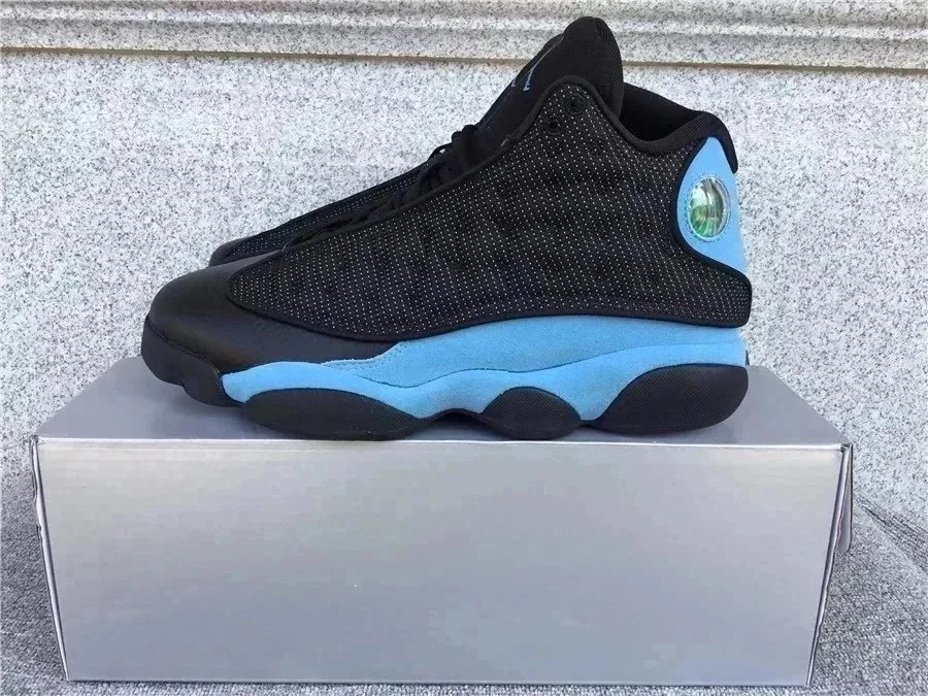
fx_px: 831
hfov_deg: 58.4
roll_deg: -0.6
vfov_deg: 45.4
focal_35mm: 31
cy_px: 348
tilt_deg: -16.0
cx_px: 464
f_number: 2.4
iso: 25
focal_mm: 3.3
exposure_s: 1/144
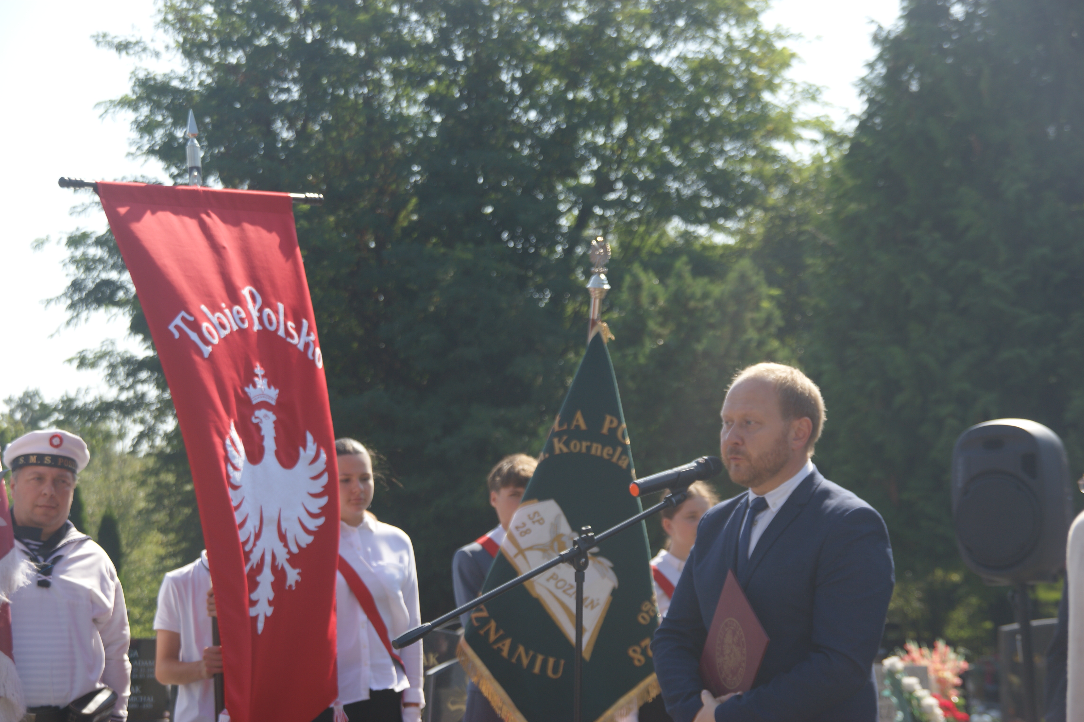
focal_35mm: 90
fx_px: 2708
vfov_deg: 15.2
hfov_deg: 22.6
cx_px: 542
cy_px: 361
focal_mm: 60
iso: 100
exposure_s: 1/250
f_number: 5.6
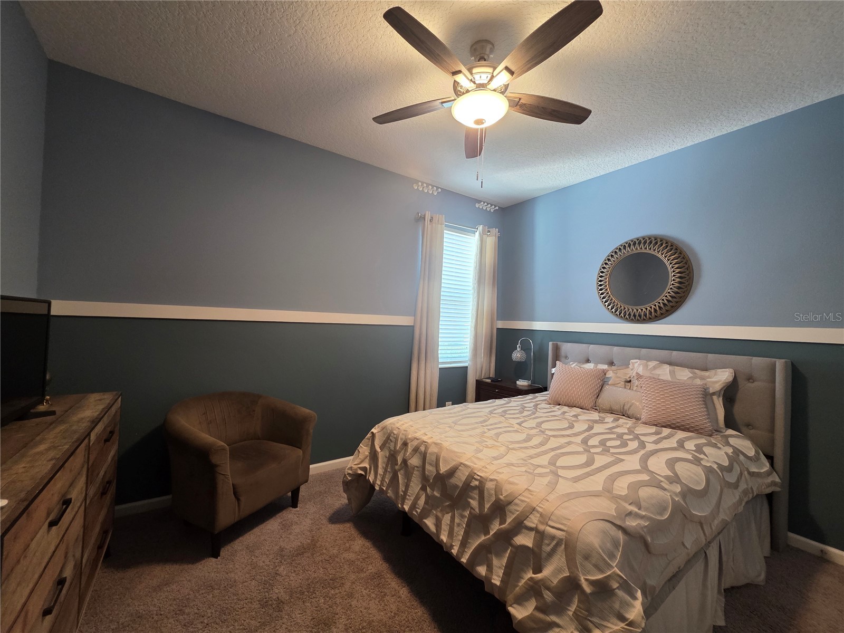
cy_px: 316
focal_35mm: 13
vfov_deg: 89.9
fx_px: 317
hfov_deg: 106.2
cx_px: 422
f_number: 1.9
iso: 400
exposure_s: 1/60
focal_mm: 2.2
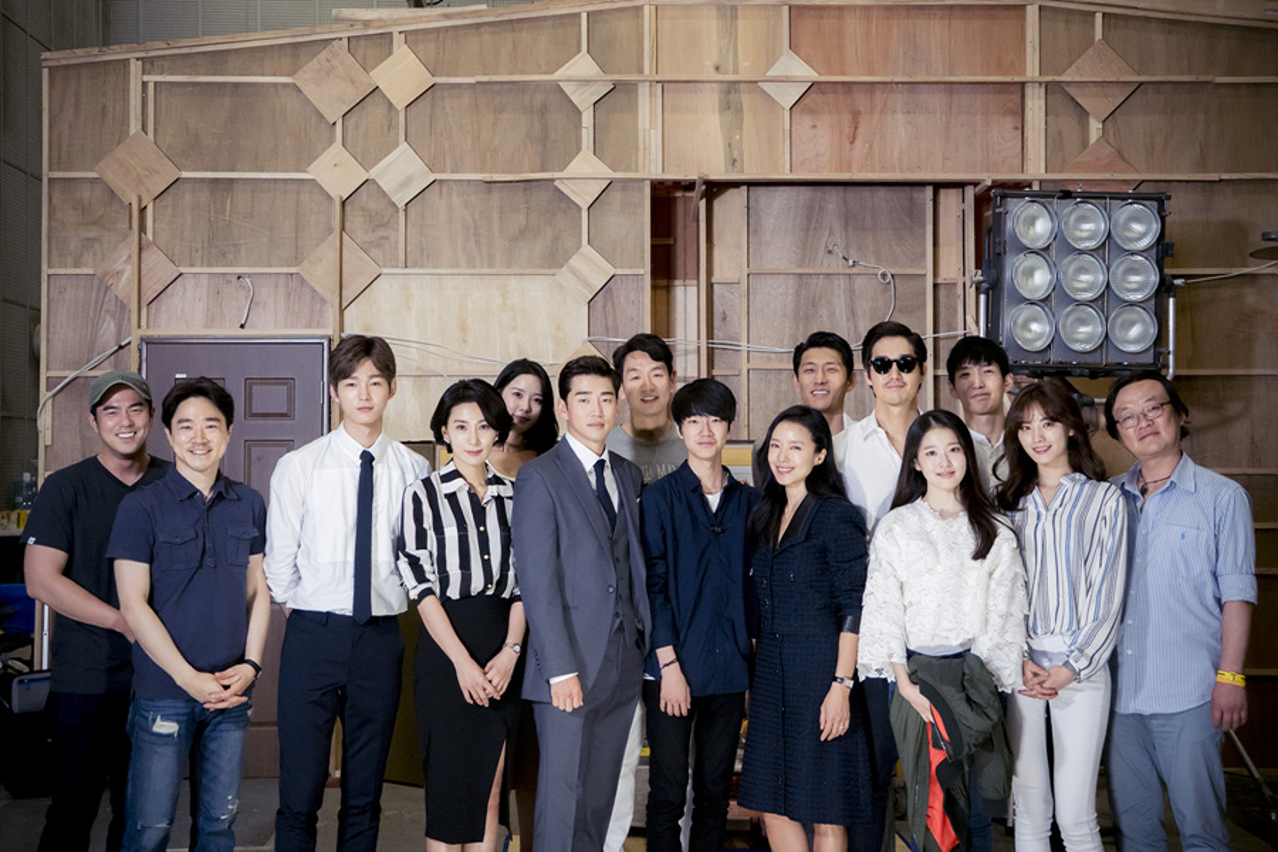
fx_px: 1349
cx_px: 639
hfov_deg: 50.7
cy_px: 426
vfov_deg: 35.1
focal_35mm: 38
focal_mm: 38
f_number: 4
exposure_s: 1/160
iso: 5000
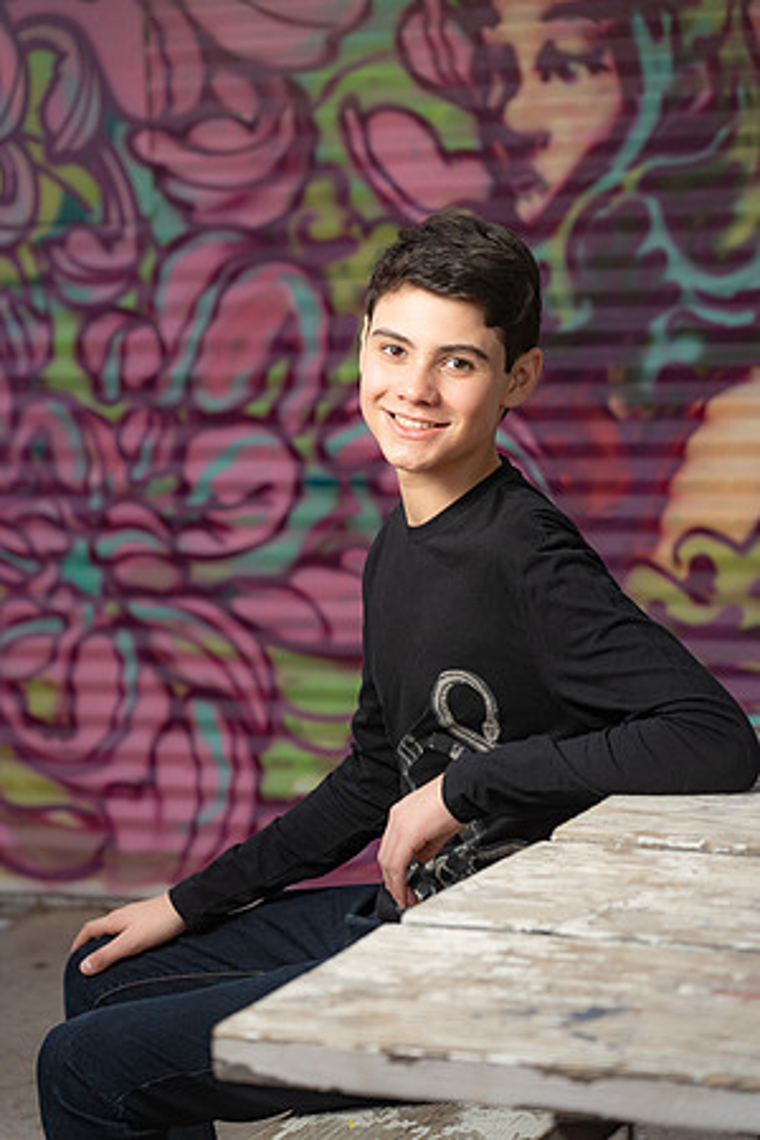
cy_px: 570
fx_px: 2691
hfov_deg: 16.1
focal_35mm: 85
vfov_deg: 23.9
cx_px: 380
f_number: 4
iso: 200
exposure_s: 1/250
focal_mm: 85
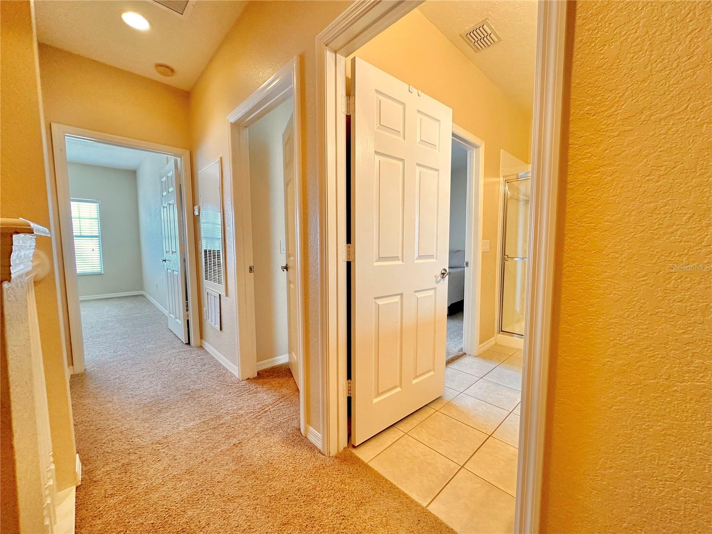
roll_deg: +0.9
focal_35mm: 14
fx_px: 288
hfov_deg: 102.1
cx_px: 356
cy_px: 267
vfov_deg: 85.7
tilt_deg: -4.7
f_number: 2.2
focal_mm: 2.22
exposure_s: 1/120
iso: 200
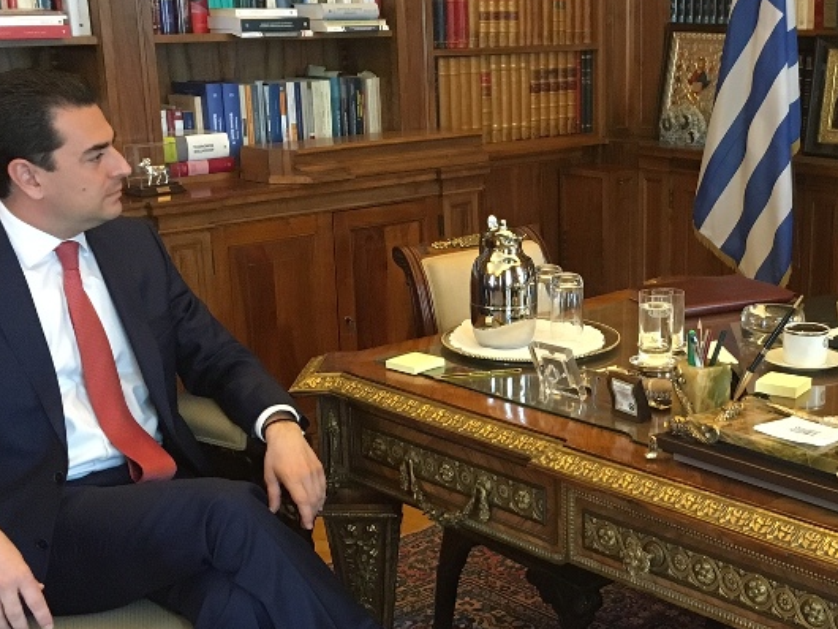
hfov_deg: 33.6
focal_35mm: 56
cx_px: 631
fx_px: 1356
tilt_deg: -16.3
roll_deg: -0.6
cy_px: 381
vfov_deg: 26.1
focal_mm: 4.15
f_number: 2.2
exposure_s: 1/25
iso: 200
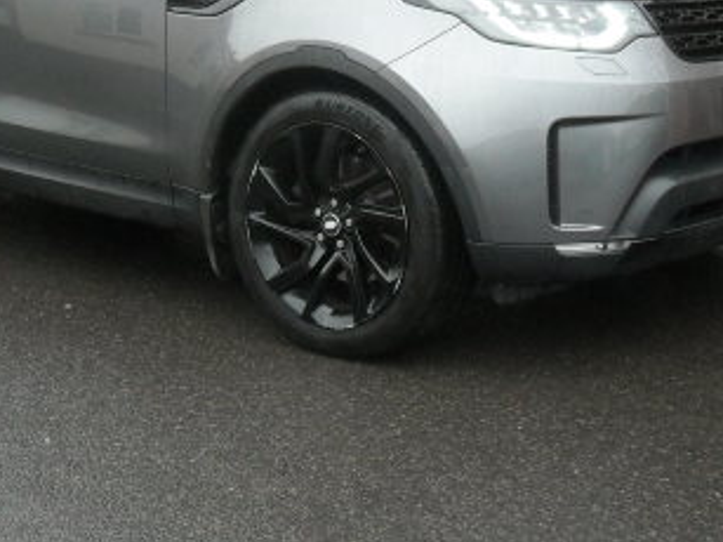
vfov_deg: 19.8
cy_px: 73
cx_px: 311
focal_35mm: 73
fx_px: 1524
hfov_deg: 26.7
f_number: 2.8
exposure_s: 1/192
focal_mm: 5.7
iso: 336
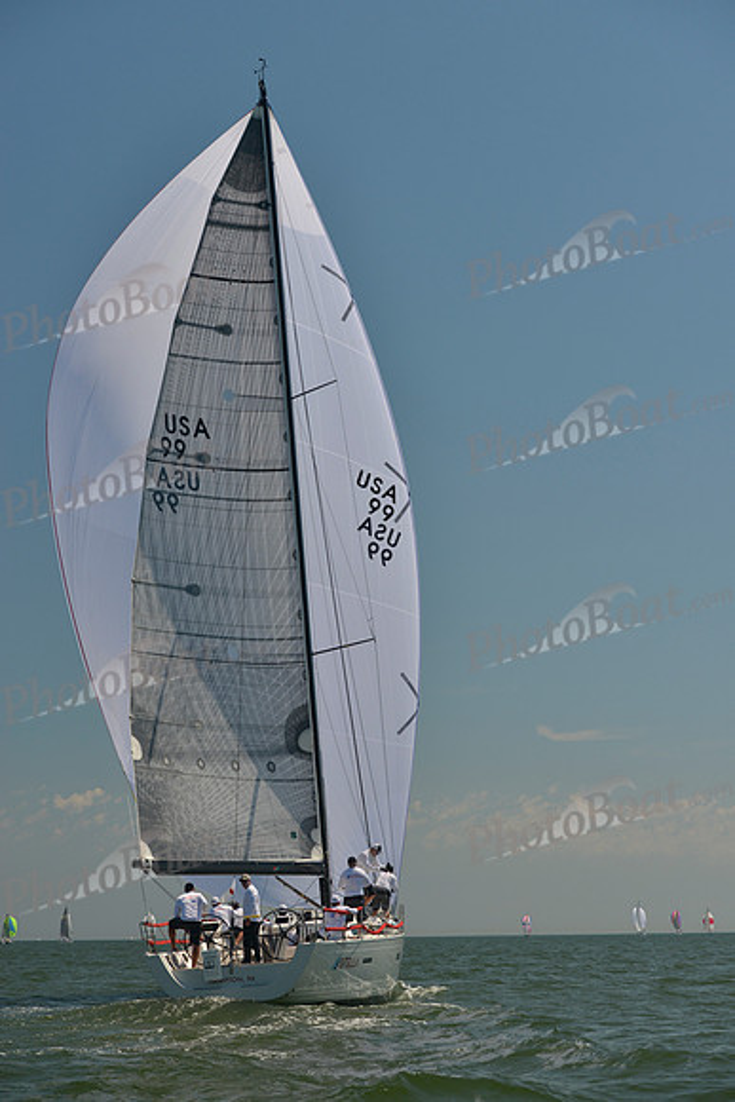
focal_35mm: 70
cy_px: 551
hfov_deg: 19.5
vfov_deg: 28.8
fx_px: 2142
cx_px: 368
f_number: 7.1
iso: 200
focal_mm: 70
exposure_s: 1/800
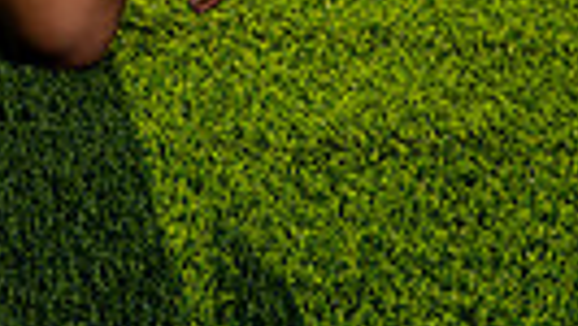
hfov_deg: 19.9
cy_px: -595
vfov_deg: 9.4
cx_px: 91
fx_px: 1626
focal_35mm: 106
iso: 100
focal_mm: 30
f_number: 8
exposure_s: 1/250
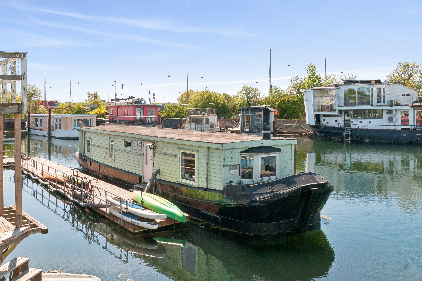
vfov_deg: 36.9
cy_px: 140
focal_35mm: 36
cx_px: 211
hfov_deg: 53.1
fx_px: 422
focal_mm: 24
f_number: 10
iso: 200
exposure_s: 1/320
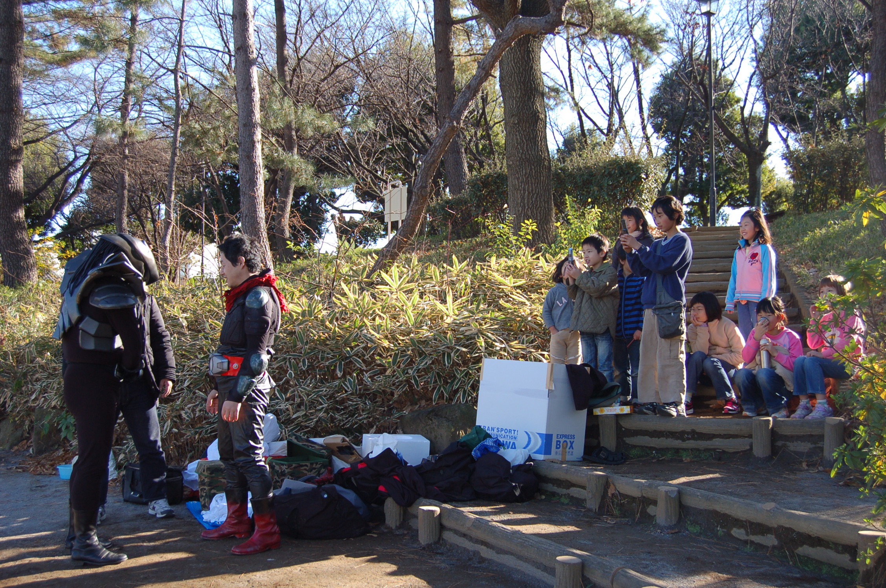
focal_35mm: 42
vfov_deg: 31.8
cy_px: 294
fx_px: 1032
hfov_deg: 46.5
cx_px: 443
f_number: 5.6
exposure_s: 1/250
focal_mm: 28
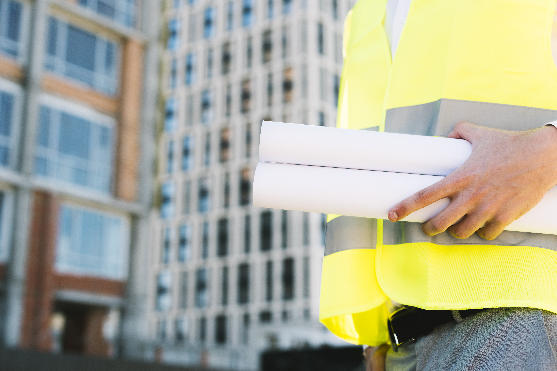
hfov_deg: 39.6
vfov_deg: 27.0
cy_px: 186
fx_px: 774
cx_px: 278
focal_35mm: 50
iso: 125
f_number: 3.5
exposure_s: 1/250
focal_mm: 50
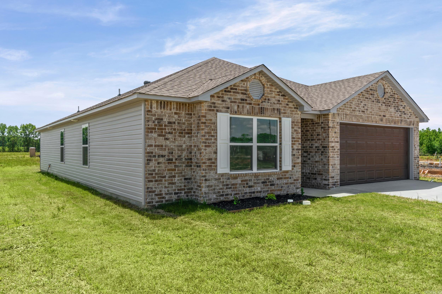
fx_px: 331
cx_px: 221
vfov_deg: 47.9
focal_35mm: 27
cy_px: 147
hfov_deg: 67.4
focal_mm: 18
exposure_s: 1/125
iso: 250
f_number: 9
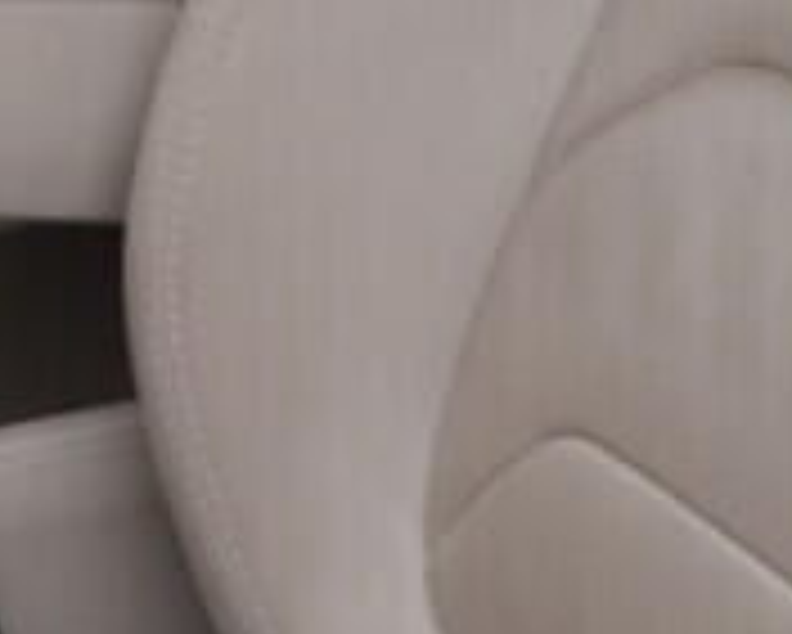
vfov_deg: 5.5
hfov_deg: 6.8
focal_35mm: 277
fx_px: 6497
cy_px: -508
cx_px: -585
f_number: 3.2
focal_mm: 24
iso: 125
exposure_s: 1/60
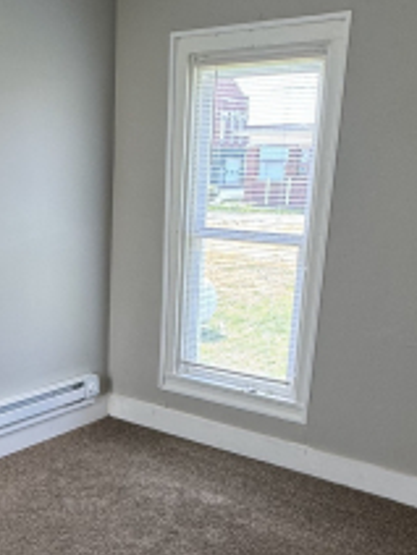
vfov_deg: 41.9
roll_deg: -1.1
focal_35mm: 44
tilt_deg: -17.5
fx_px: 707
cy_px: 404
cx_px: 126
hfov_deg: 32.5
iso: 125
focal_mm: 2.22
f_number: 2.2
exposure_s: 1/120
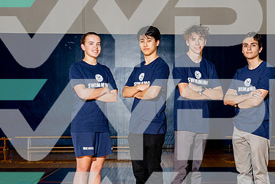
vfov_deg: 16.7
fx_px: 627
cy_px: 120
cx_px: 162
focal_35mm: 82
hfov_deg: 24.7
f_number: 8
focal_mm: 50
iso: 800
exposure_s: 1/250
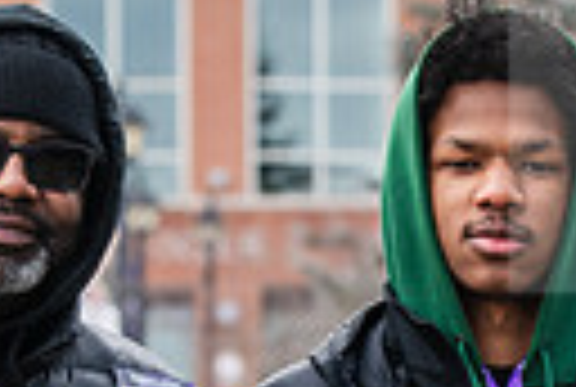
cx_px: 374
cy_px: 461
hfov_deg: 5.8
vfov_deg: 3.9
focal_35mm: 353
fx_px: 5661
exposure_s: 1/400
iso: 320
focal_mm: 78
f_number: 5
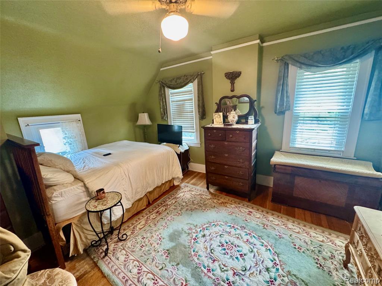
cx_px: 191
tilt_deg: -13.4
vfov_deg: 85.7
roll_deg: +3.9
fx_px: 154
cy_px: 143
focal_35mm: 14
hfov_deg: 102.1
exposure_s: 1/60
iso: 640
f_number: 2.2
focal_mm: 2.22
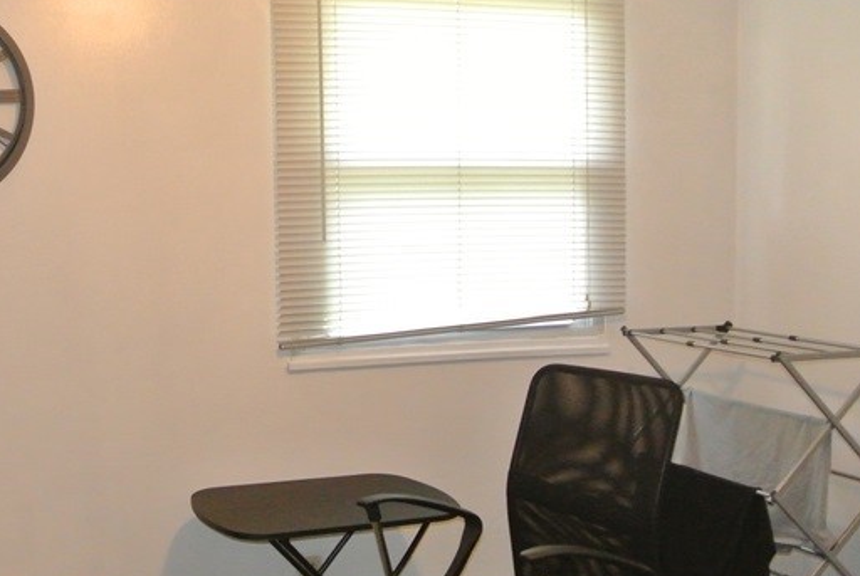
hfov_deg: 36.2
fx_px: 1292
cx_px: 240
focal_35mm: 54
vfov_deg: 25.1
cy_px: 335
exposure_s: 1/60
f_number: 3.5
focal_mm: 10
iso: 1400
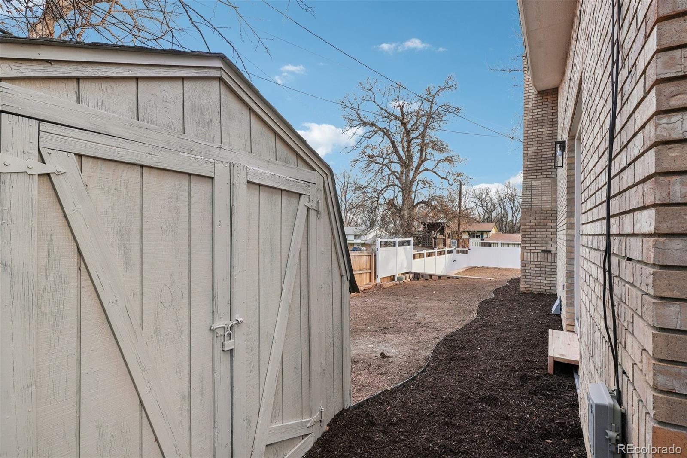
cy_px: 229
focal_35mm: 16
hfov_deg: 95.0
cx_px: 344
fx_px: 315
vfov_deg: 72.0
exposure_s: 1/90
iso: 100
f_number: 8
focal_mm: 11
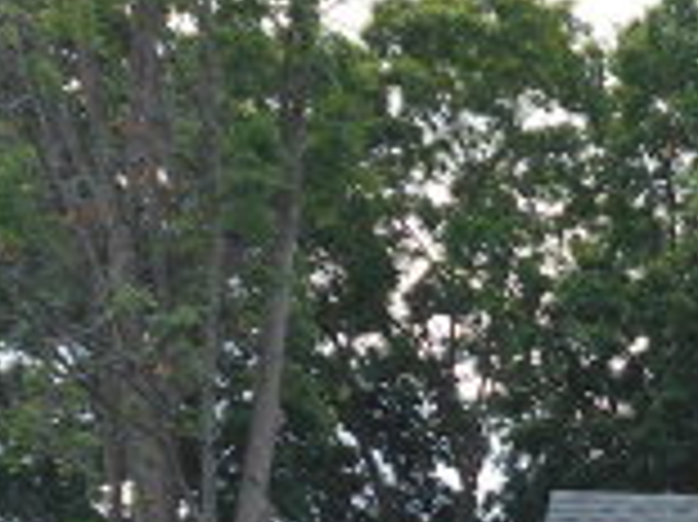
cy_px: 806
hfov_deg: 15.3
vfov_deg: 11.6
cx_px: 955
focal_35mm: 122
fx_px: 2458
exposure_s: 1/320
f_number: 3.9
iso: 80
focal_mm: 6.7
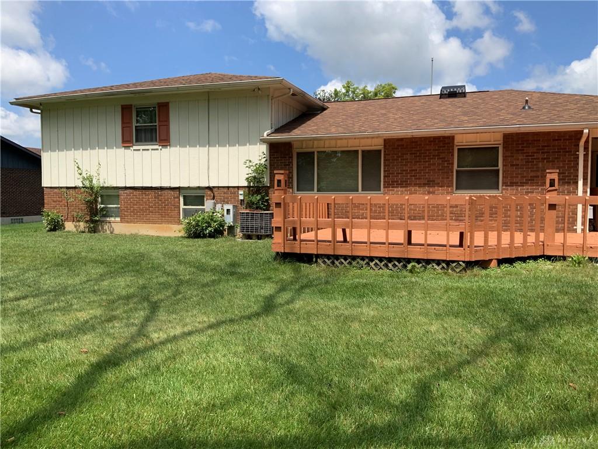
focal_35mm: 29
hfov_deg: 61.7
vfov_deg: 48.2
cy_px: 224
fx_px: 501
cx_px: 299
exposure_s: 1/1577
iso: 16
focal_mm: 3
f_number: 1.8
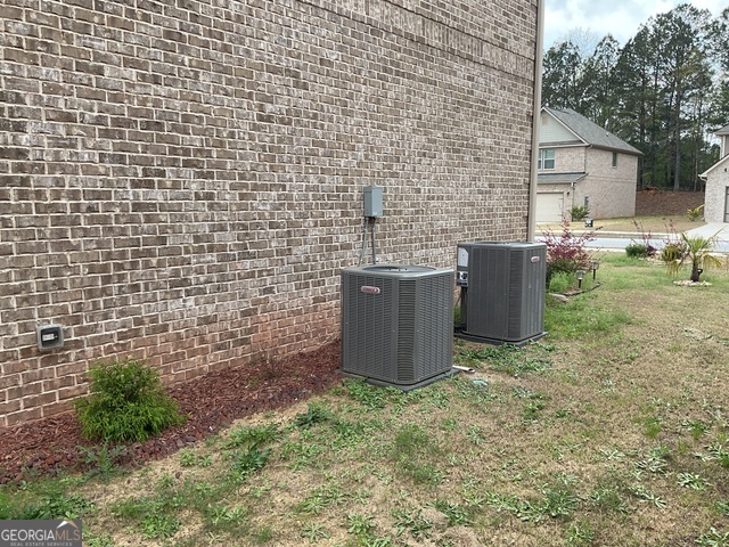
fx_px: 611
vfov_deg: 48.2
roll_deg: -1.2
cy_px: 274
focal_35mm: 29
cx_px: 364
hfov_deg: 61.7
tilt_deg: -5.4
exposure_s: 1/461
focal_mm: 3
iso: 16
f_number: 1.8
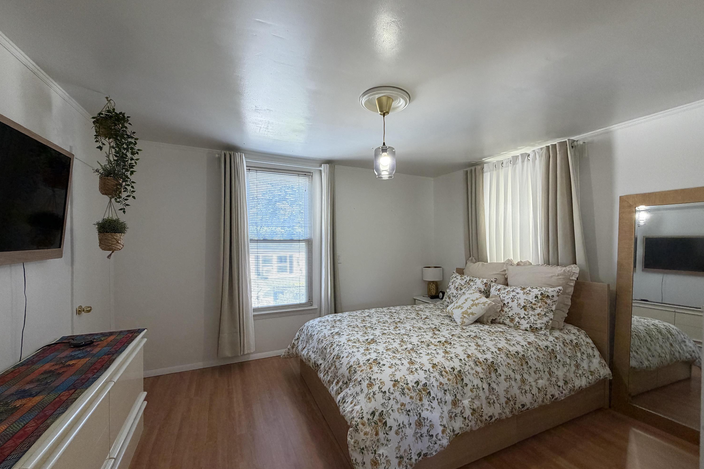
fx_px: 293
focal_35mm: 15
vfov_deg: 77.3
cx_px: 361
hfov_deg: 100.4
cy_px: 245
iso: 320
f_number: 2.2
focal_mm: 2.22
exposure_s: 1/120
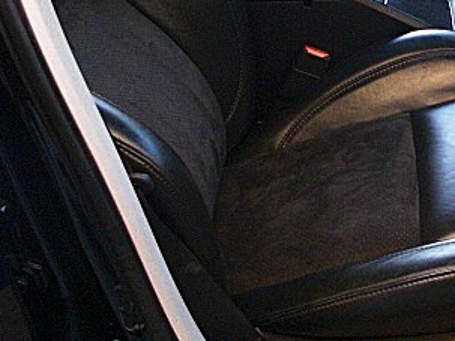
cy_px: 50
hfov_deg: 24.2
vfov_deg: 19.1
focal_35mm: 76
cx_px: 479
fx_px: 999
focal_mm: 6.3
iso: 800
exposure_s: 1/125
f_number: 2.8
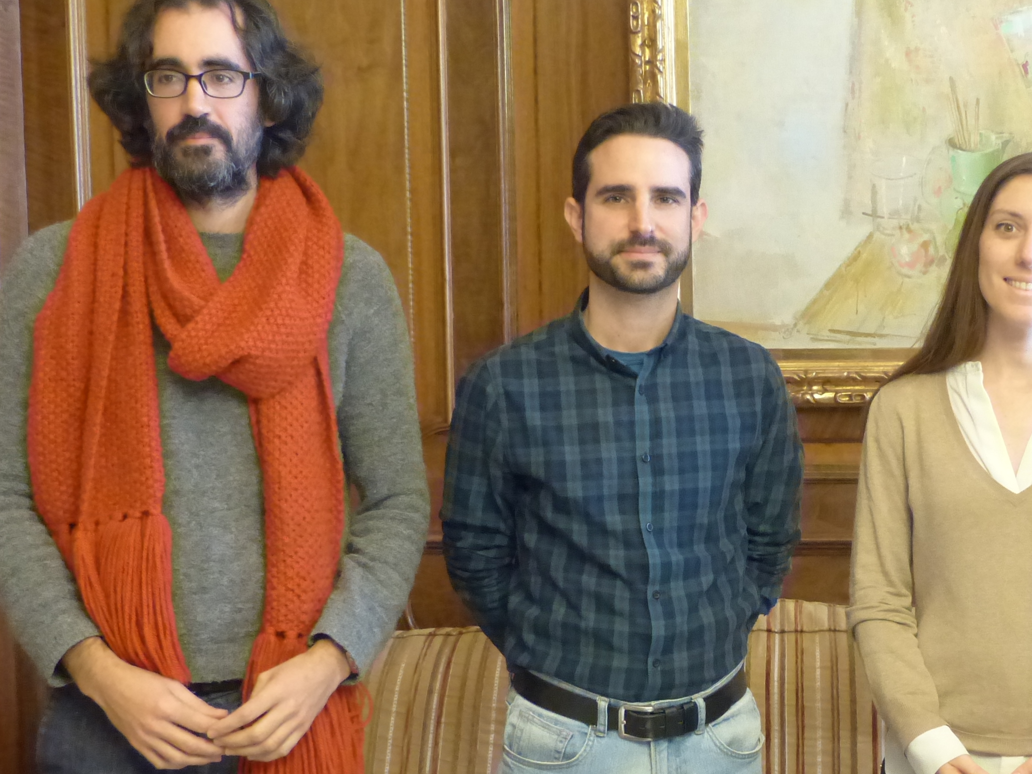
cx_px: 781
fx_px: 2117
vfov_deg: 20.6
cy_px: 570
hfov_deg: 27.0
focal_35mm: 71
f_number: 2.8
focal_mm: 7.6
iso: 800
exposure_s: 1/40
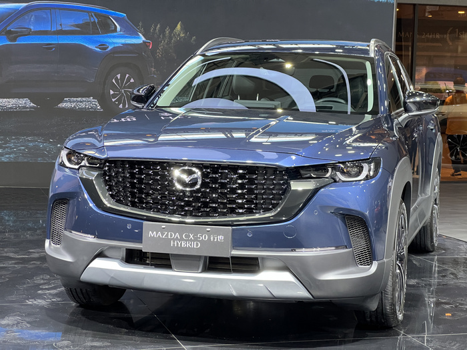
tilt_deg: -7.1
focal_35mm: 77
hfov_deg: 25.3
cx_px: 234
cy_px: 175
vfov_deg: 19.1
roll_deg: -1.8
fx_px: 1039
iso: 250
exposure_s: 1/60
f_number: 2.8
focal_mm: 9
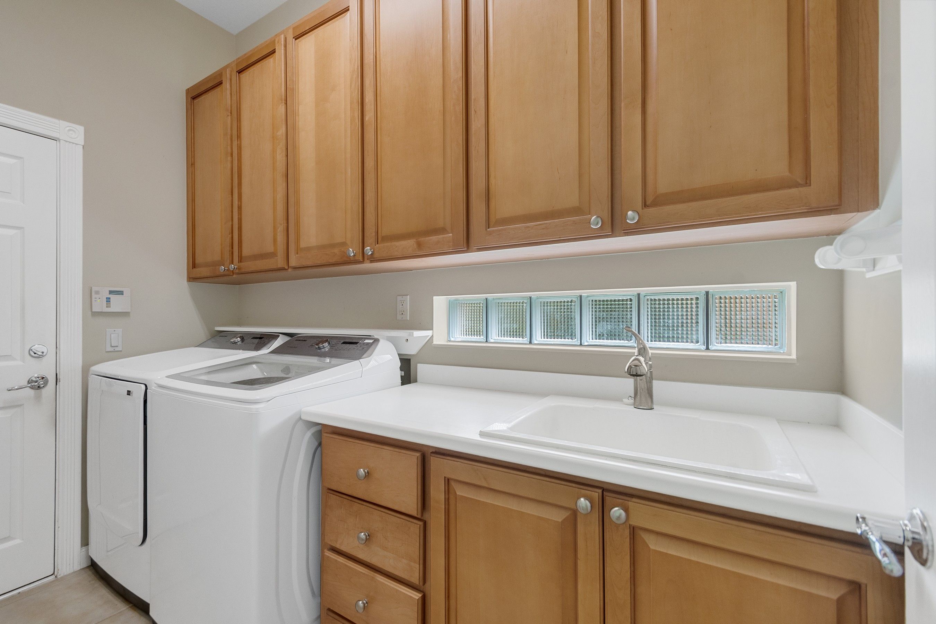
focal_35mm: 15
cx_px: 468
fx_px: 390
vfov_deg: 77.3
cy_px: 312
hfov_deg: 100.4
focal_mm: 10
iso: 320
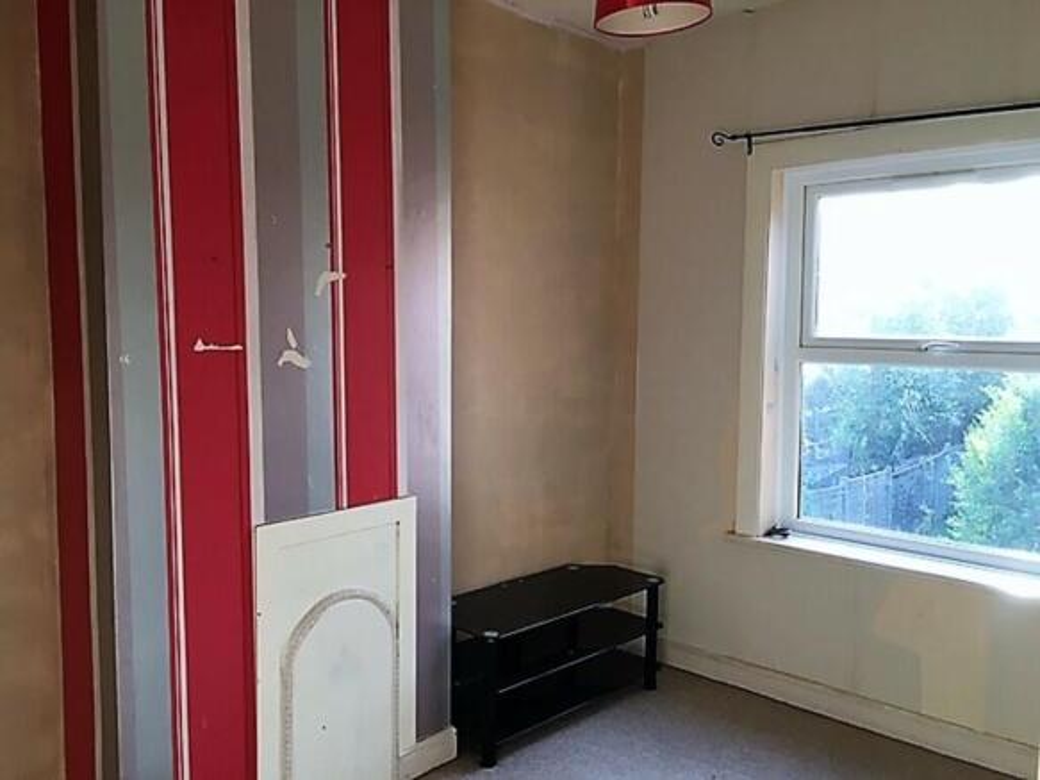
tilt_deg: -4.5
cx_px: 520
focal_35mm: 29
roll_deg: -1.5
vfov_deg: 48.2
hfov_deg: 61.7
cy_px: 390
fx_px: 871
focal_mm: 4.15
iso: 32
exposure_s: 1/33
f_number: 2.2
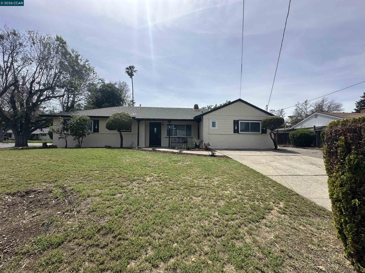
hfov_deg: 102.1
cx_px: 182
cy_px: 136
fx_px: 148
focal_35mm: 14
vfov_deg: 85.7
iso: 50
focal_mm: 2.22
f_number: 2.2
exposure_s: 1/2451
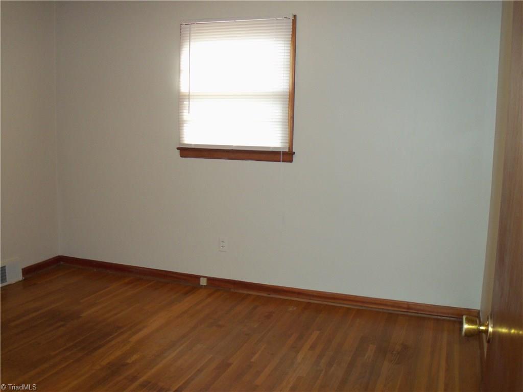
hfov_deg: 54.0
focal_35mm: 34
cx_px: 262
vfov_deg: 41.8
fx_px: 514
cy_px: 196
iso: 160
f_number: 2.9
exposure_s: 1/30
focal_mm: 5.7
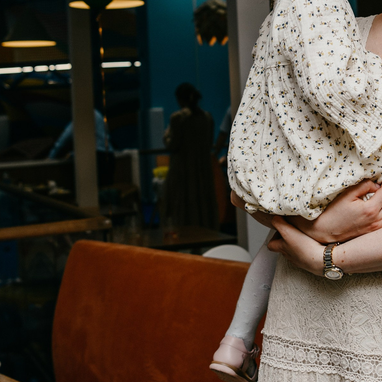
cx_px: 429
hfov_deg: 19.1
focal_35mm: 87
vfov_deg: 19.8
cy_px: 110
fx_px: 1086
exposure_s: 1/160
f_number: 3.5
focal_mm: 30
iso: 125
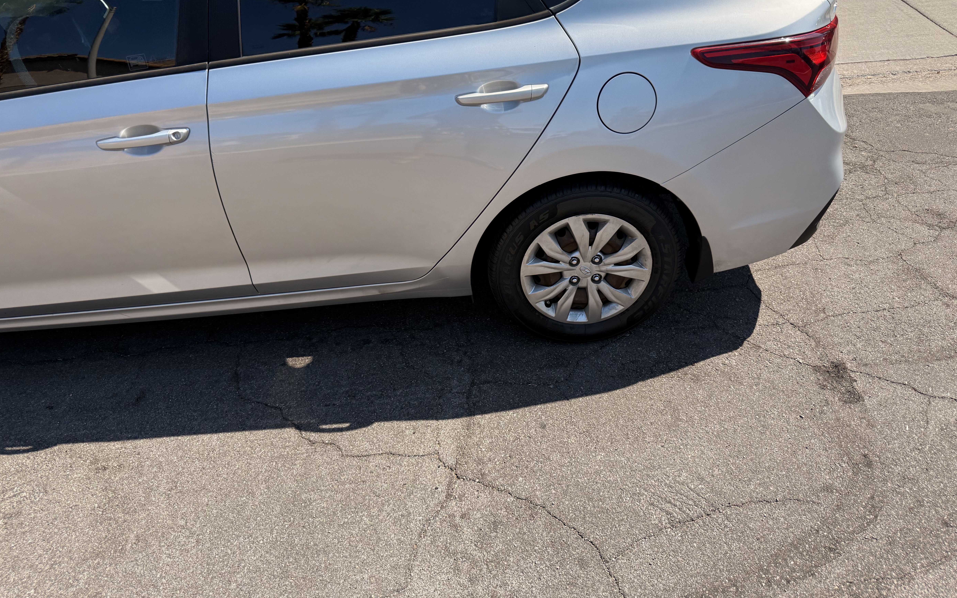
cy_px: 237
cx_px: 476
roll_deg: +2.8
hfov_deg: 70.4
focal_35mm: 26
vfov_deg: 47.3
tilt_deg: -29.6
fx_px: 678
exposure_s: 1/3584
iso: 100
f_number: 1.78
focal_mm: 6.76
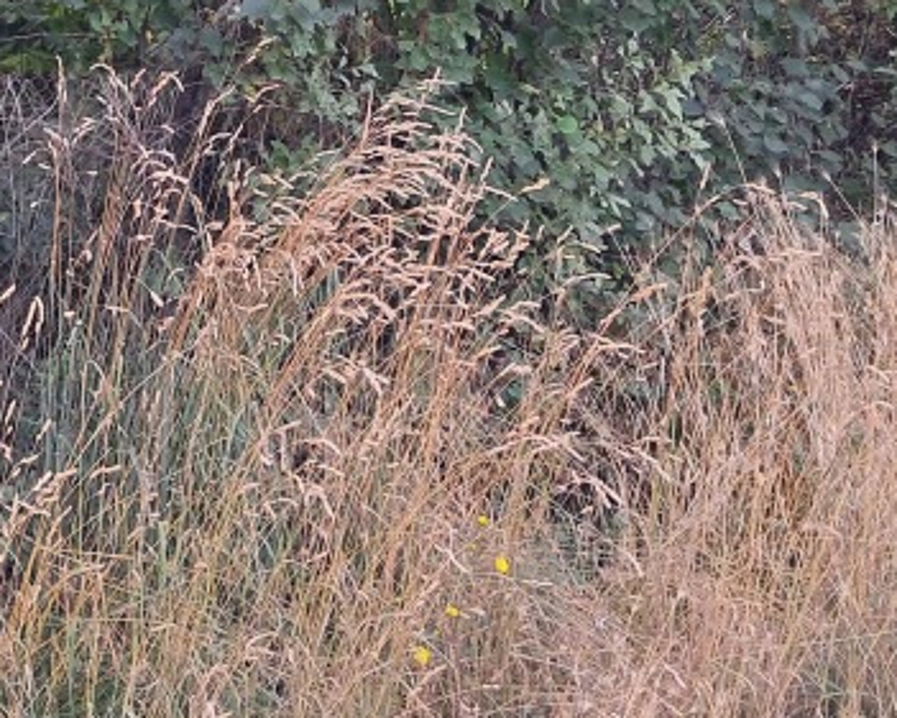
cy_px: -164
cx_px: -266
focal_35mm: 75
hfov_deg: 22.7
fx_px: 1992
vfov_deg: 19.2
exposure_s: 1/50
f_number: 1.8
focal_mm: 4
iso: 50
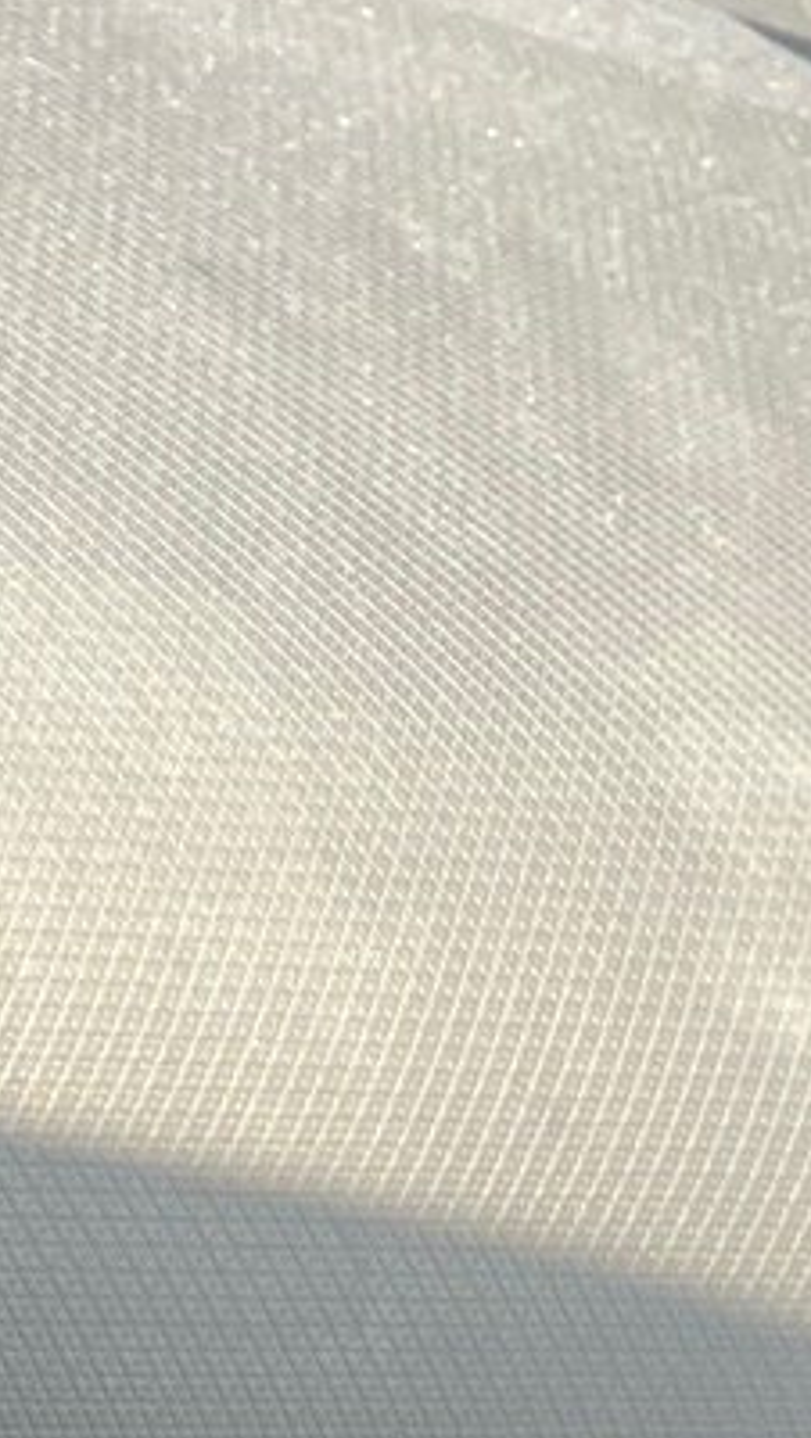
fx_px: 4848
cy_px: 1707
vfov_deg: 16.2
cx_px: -1317
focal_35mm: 127
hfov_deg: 8.5
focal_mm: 4.2
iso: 50
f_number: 1.6
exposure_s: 1/121
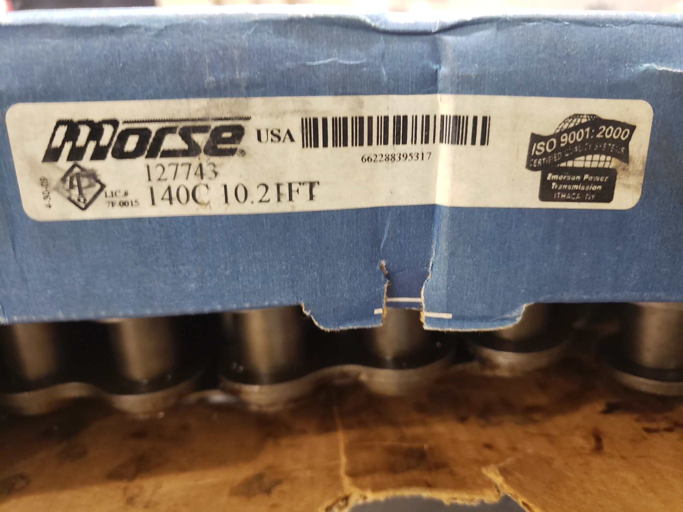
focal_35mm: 26
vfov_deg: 53.1
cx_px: 342
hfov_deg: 67.3
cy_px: 256
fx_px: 513
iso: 320
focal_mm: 4.3
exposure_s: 1/24
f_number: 1.5
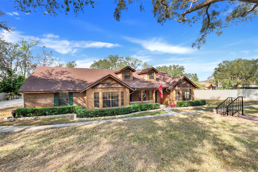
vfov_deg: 74.6
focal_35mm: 16
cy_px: 86
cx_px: 129
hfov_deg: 97.6
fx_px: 113
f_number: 9
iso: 250
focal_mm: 10.5
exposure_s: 1/30
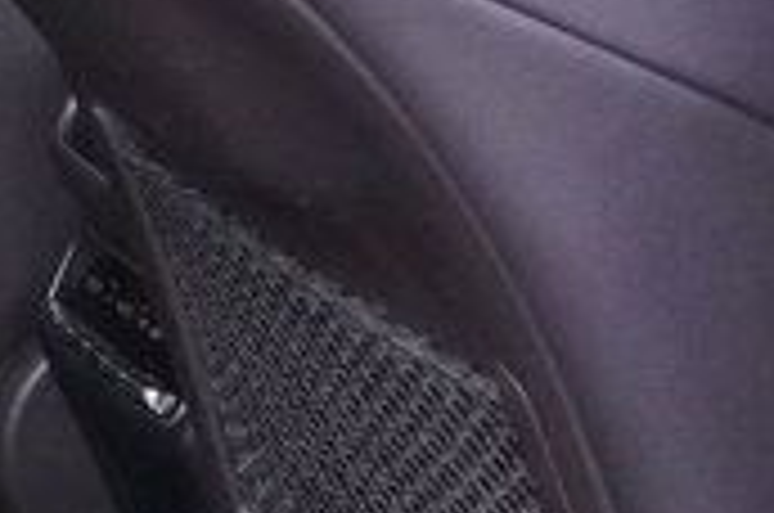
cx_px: -801
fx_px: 3841
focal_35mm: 179
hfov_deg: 10.5
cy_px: -304
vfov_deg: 7.5
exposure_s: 1/250
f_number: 9
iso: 6400
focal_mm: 20
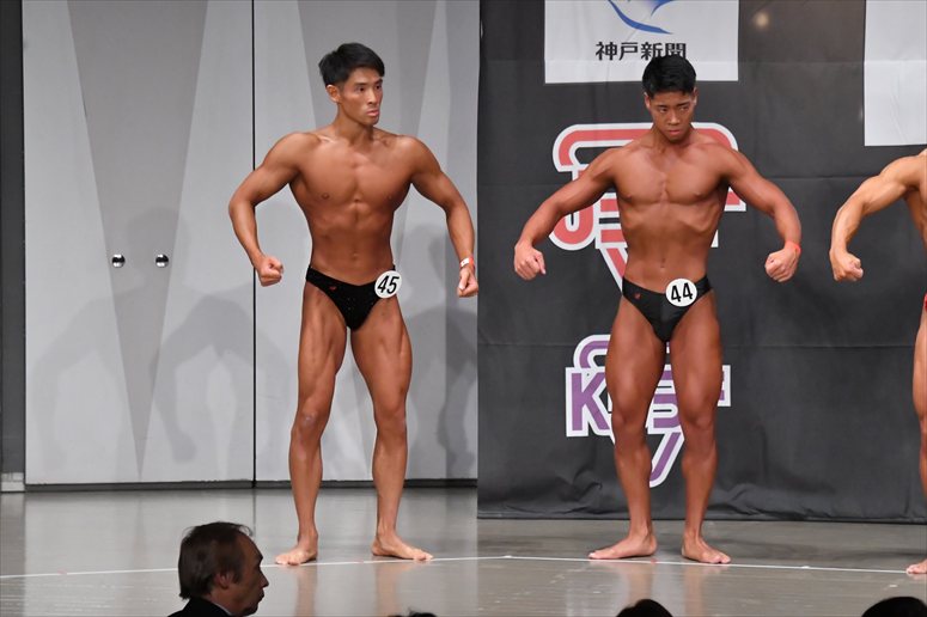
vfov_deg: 6.1
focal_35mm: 225
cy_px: 308
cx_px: 464
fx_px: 5791
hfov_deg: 9.2
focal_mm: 150
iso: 6400
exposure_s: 1/400
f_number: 5.6
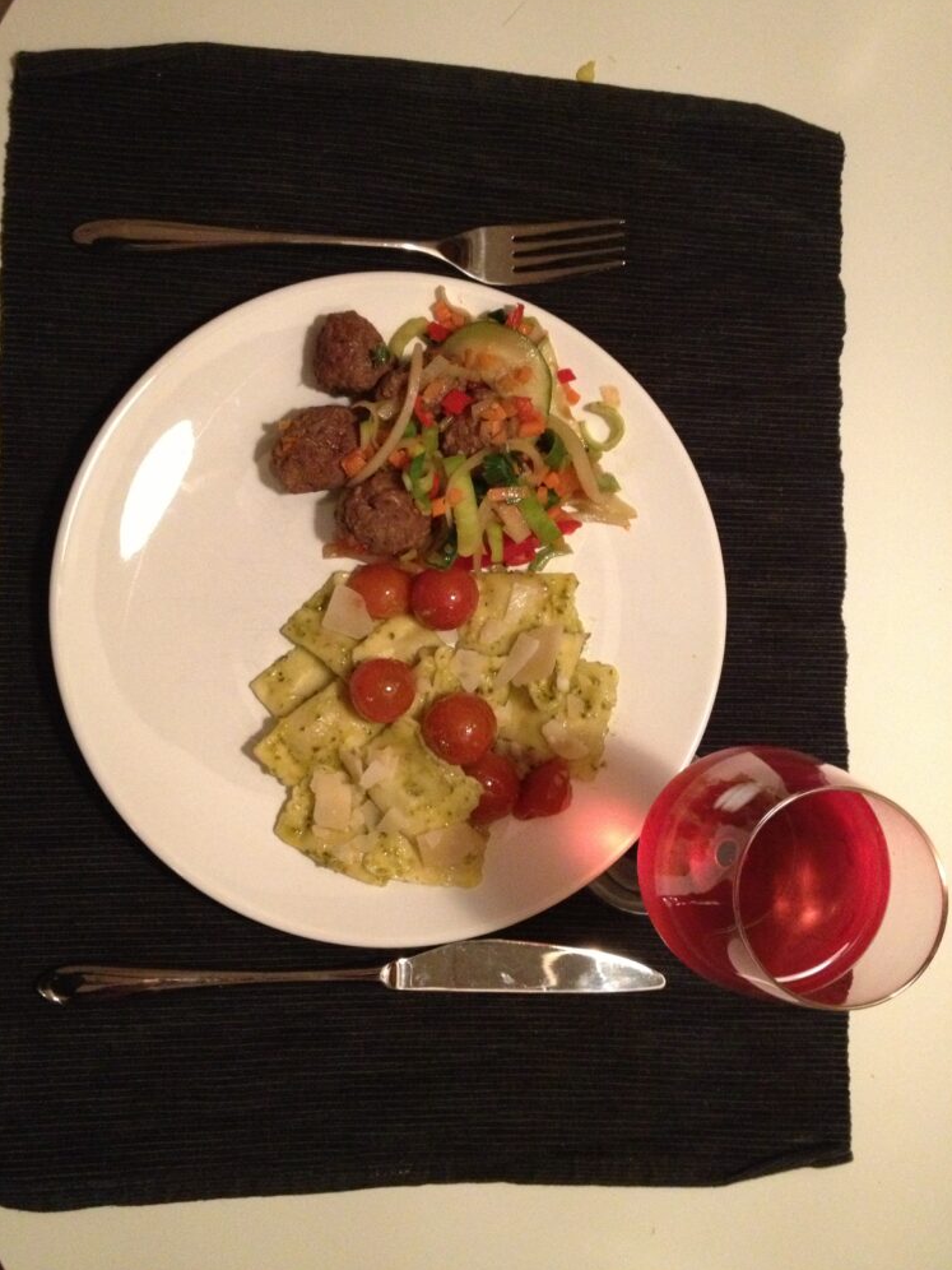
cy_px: 621
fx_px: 1320
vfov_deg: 51.4
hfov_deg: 39.7
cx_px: 466
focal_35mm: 36
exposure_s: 1/15
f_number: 2.4
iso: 640
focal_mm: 4.28
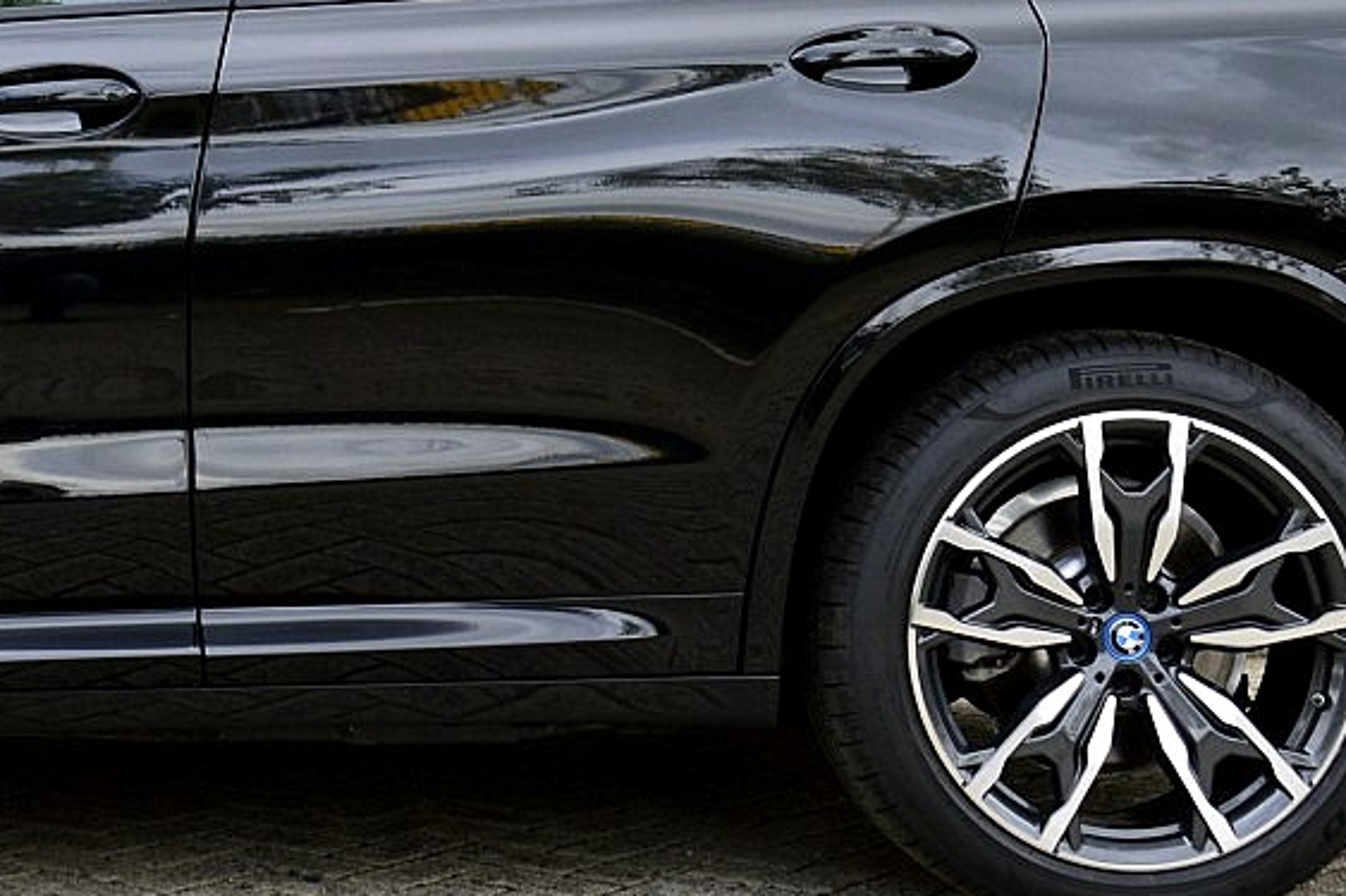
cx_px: -7
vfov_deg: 13.6
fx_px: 3717
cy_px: 72
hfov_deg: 19.9
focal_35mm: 99
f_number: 9
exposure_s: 1/125
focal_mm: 23
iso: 400
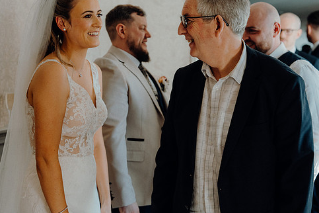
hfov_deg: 30.5
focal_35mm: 66
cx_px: 151
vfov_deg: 20.6
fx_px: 585
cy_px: 93
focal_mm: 55
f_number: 3.5
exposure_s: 1/200
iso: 800
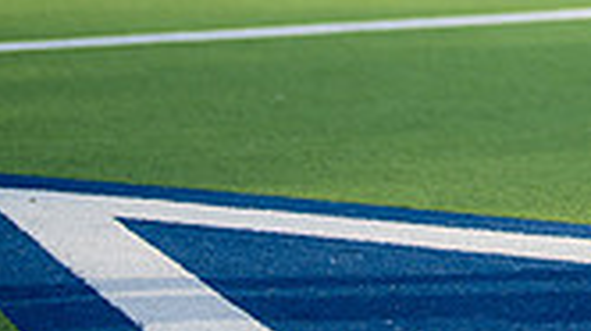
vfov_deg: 5.9
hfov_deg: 10.5
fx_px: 3131
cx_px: 832
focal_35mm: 200
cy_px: -390
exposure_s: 1/2000
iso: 100
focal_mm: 50
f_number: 1.2
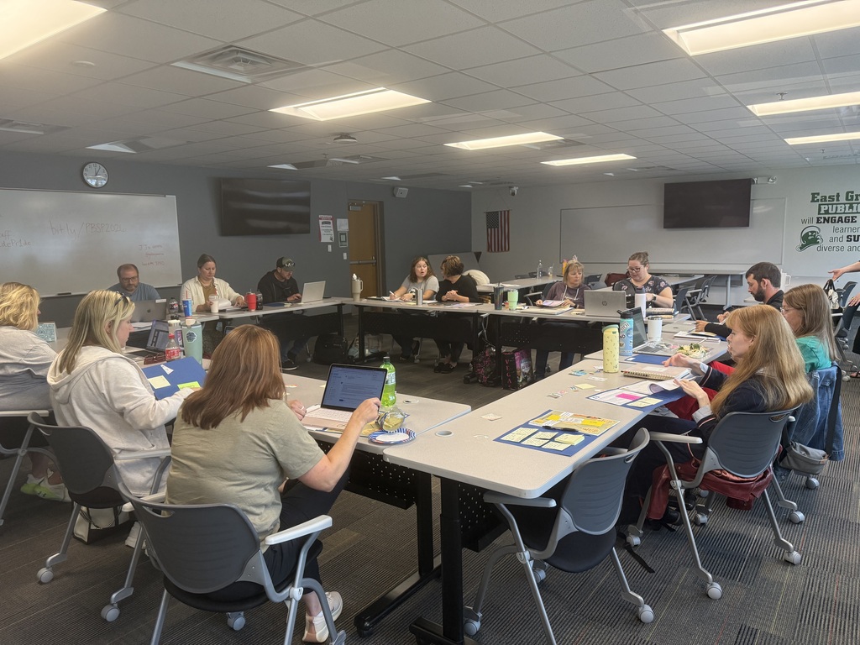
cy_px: 322
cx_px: 430
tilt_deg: -8.1
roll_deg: +1.5
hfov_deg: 71.6
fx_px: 596
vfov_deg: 56.8
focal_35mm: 24
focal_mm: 6.76
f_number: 1.78
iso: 250
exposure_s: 1/196
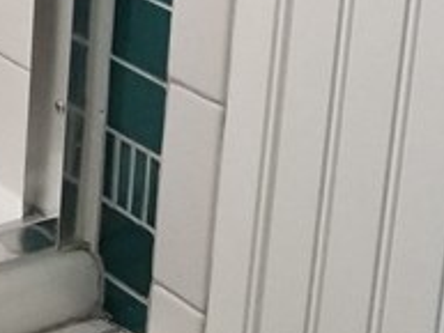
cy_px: -404
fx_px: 1771
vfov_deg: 9.8
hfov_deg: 11.5
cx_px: -660
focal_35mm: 138
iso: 200
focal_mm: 4.3
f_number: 1.7
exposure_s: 1/33
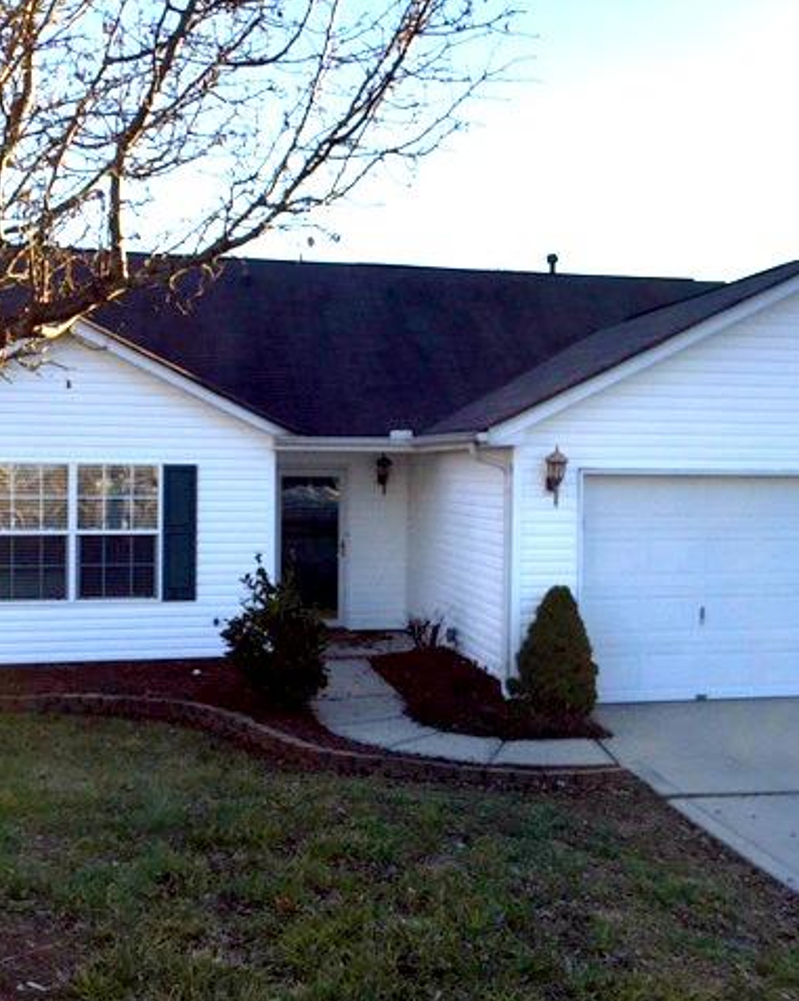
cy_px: 502
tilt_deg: -1.7
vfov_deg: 48.0
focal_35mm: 38
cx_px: 453
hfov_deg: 39.1
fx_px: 1124
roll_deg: -0.5
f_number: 2.2
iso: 32
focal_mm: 4.15
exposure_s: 1/1319
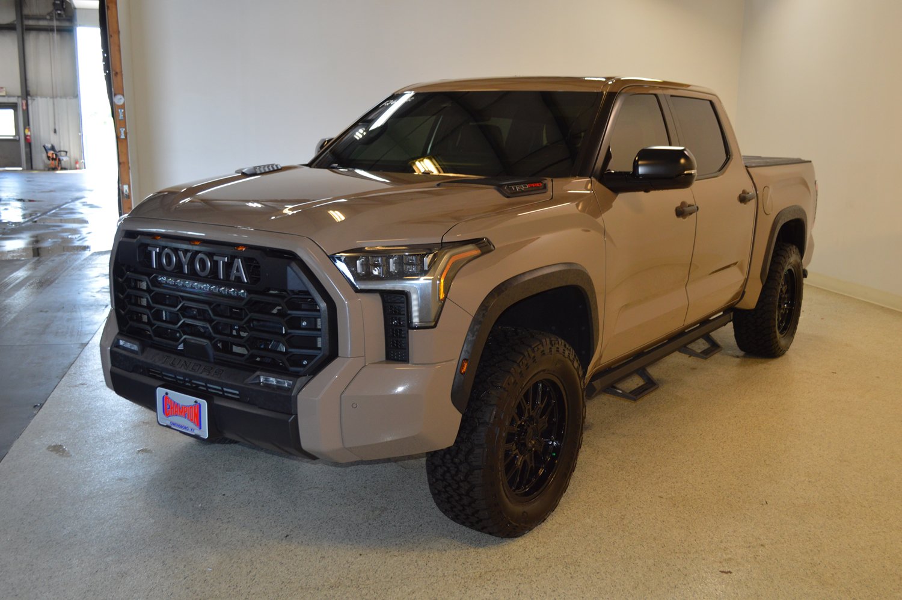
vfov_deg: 36.8
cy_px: 300
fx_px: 901
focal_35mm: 36
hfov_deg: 53.2
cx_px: 451
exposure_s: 1/60
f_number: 4
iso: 400
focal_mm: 24
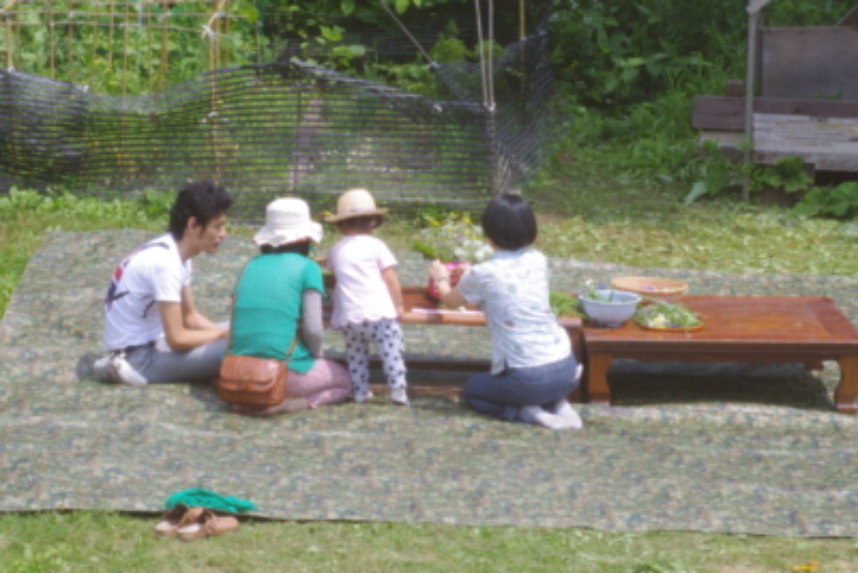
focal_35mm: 135
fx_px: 3218
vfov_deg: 10.2
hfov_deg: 15.2
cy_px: 286
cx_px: 429
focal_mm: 90
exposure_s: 1/250
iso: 400
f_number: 11
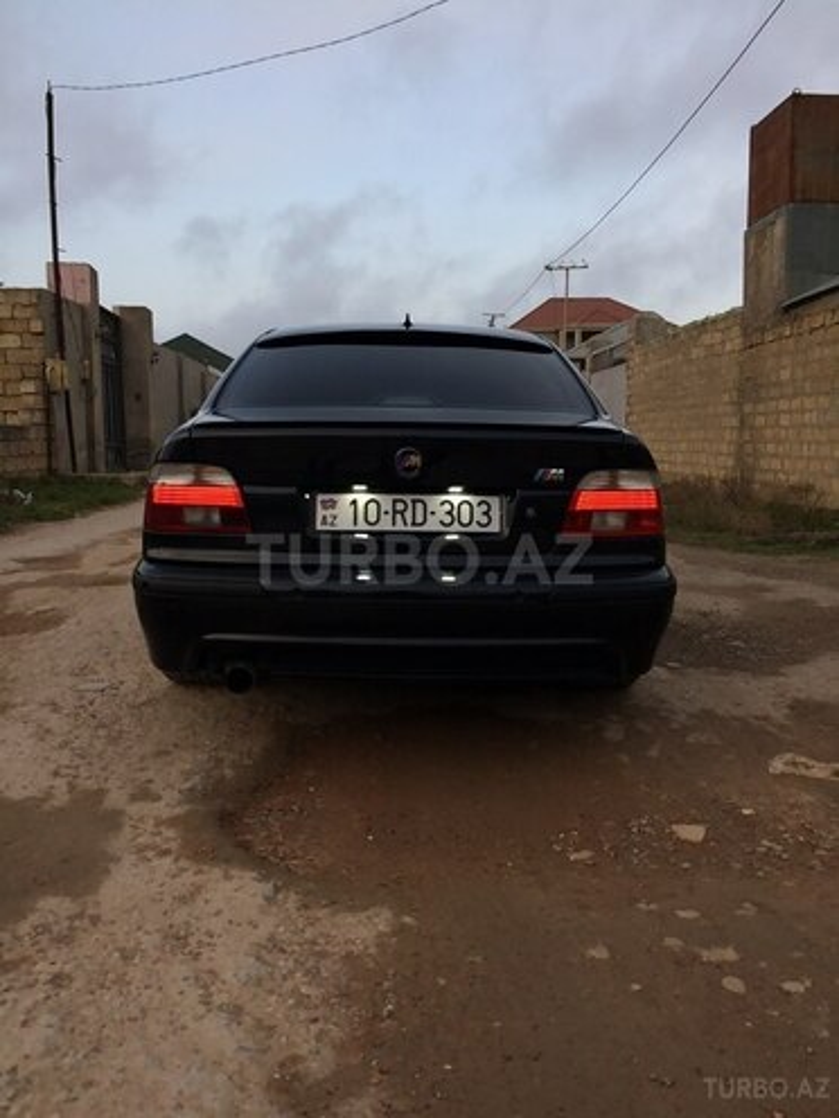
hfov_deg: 48.2
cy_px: 559
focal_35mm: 29
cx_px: 420
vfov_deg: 61.7
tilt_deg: -7.4
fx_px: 937
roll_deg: +1.1
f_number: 2.2
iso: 32
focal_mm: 4.15
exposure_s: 1/172
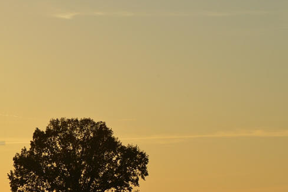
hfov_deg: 9.9
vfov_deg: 6.6
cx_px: 53
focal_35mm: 208
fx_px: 1662
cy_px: 151
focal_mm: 75
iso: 100
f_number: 9
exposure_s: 1/320
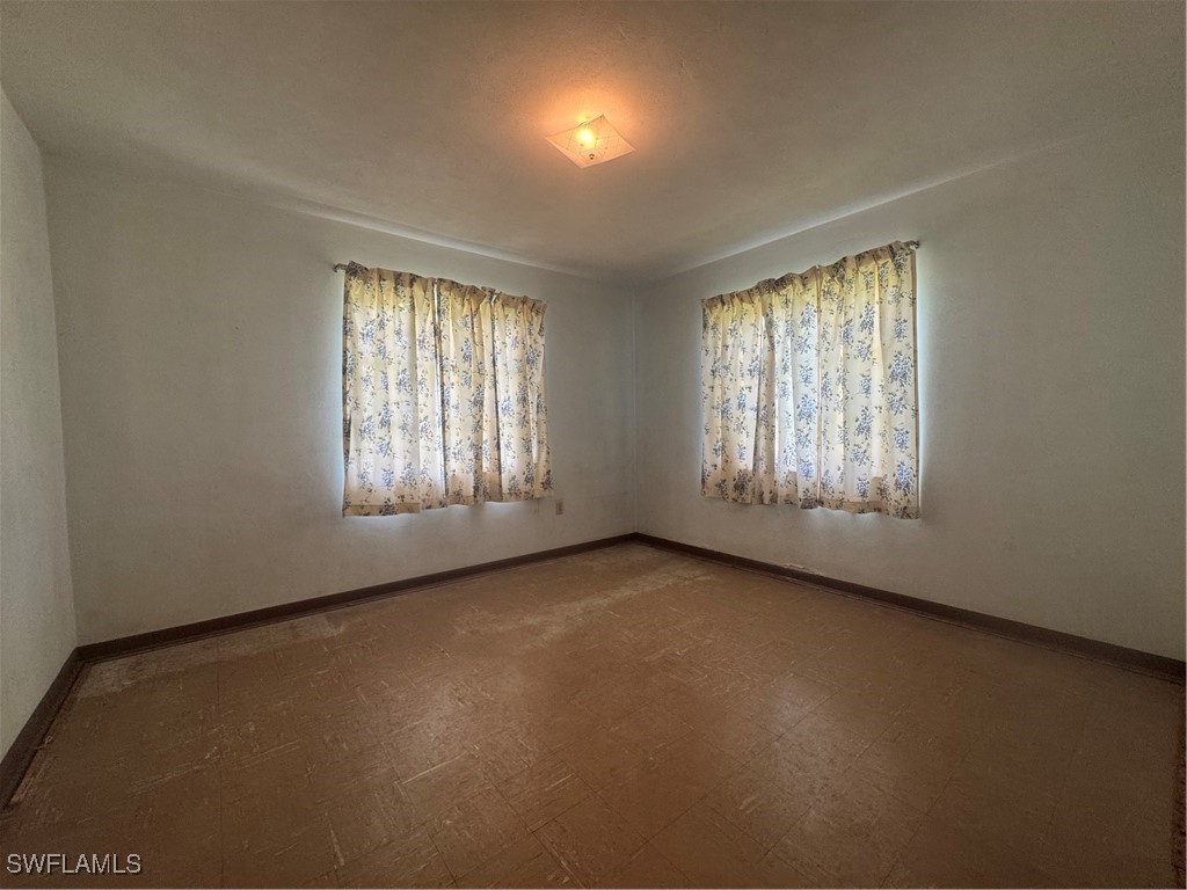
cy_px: 445
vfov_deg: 85.7
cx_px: 594
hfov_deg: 102.1
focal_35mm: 14
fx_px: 480
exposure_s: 1/120
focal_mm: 2.22
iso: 160
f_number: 2.2
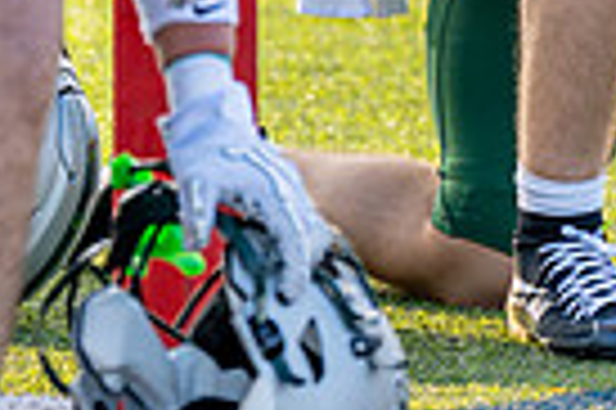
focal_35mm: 675
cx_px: 713
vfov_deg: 2.0
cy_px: -441
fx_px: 11536
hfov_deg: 3.1
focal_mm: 129
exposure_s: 1/1600
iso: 320
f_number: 2.8
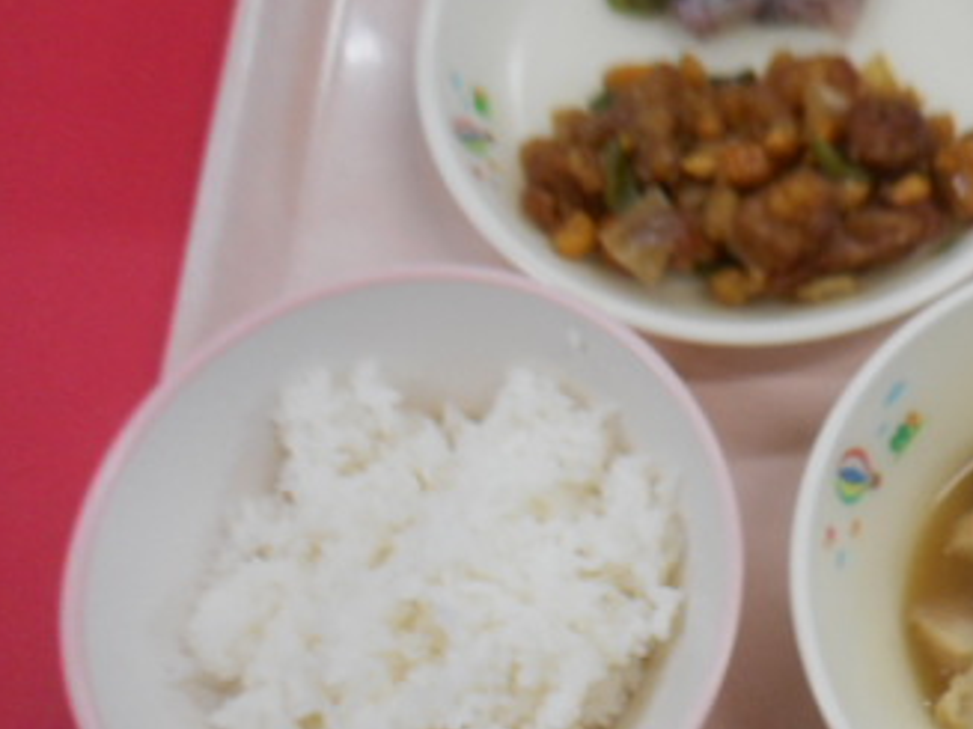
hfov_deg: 36.8
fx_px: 1377
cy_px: 396
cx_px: 845
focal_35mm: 49
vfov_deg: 29.6
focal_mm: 4.5
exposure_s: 1/30
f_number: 3.7
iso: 110
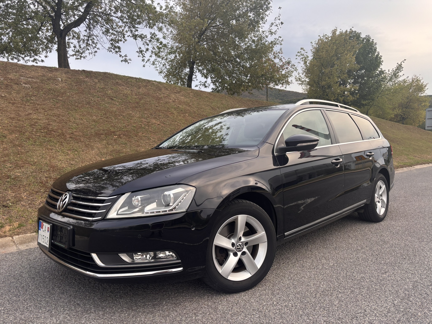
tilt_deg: -3.9
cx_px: 216
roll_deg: +0.3
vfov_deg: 53.1
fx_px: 324
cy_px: 162
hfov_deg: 67.3
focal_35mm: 26
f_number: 1.6
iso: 64
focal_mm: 5.96
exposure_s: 1/121
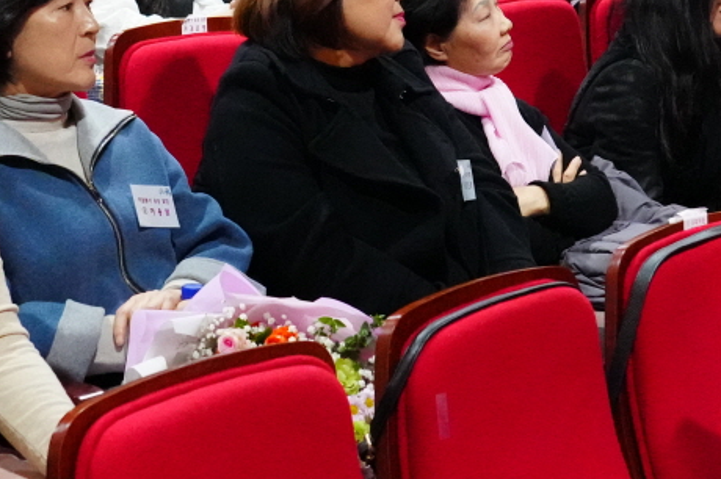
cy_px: 47
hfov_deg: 21.5
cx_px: 182
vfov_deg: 14.4
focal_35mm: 94
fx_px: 1881
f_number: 4.5
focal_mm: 24
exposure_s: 1/160
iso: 12800
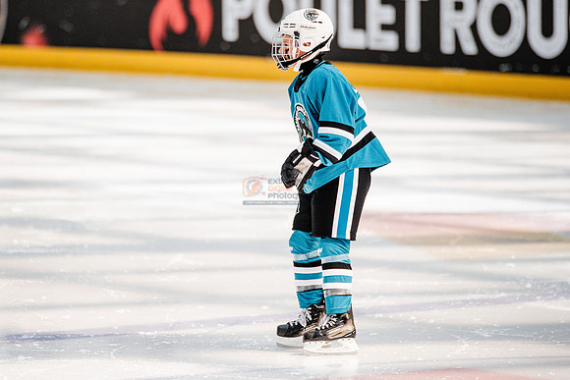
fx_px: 5382
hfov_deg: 6.1
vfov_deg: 4.0
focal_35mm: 340
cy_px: 209
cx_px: 199
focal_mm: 261
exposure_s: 1/3200
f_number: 3.2
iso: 1250
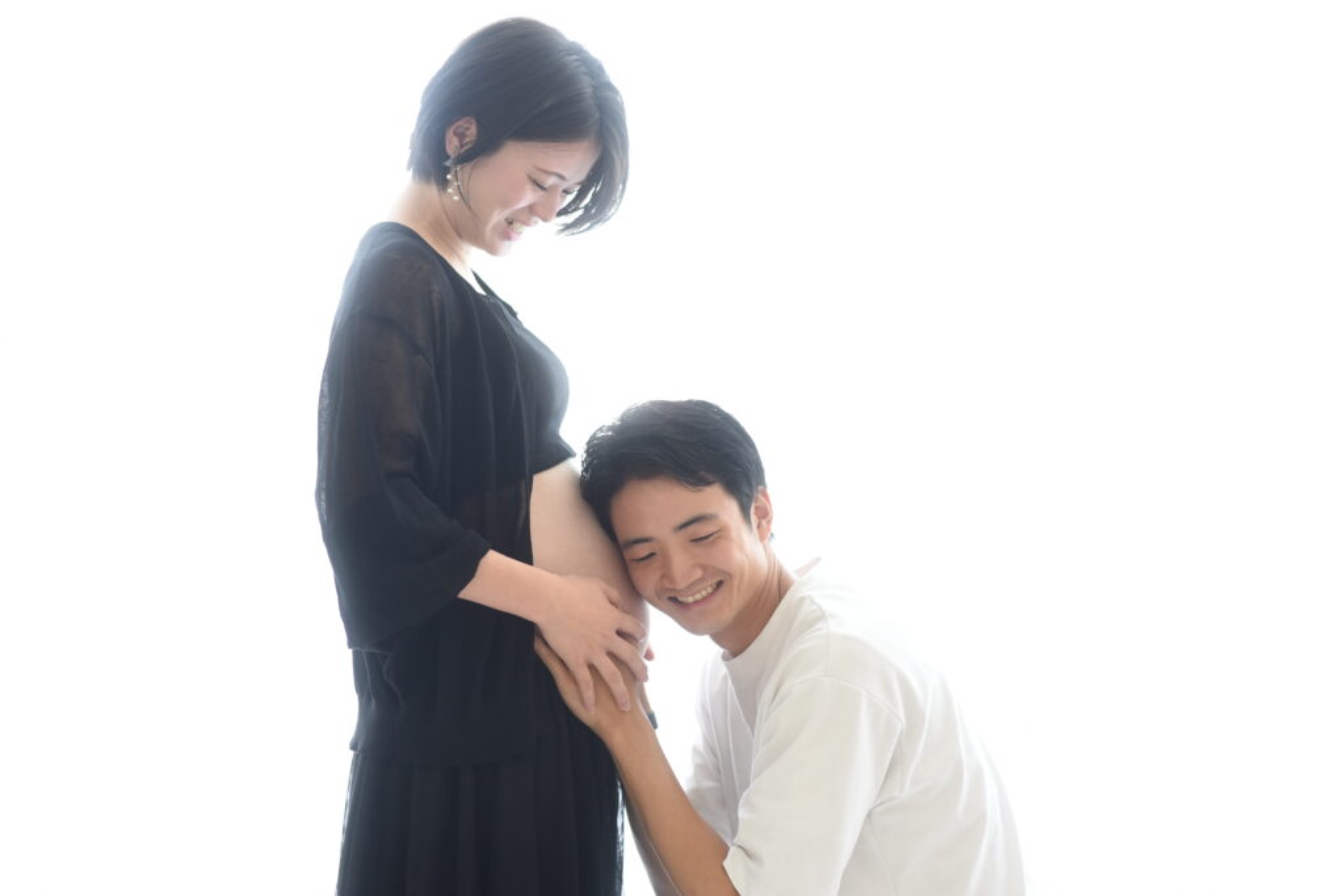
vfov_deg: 27.0
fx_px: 1867
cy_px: 448
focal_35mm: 50
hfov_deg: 39.6
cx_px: 672
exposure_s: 1/160
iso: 800
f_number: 2.8
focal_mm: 50
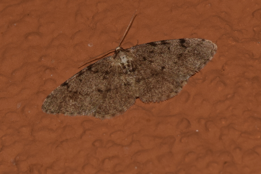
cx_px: 130
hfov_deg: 9.8
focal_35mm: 210
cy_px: 87
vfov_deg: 6.5
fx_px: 1522
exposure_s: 1/200
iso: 100
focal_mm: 140
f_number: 16
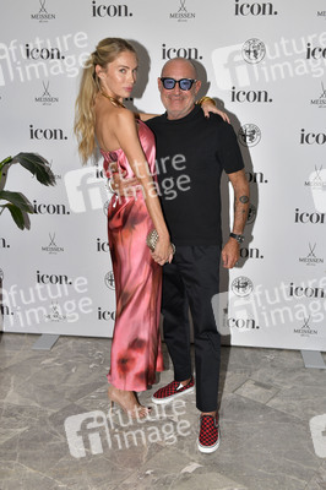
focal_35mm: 34
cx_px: 163
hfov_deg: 38.8
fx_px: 463
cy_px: 245
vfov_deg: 55.8
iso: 640
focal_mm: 34
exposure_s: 1/250
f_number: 6.3
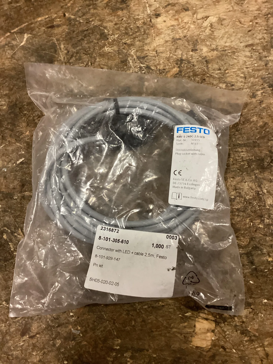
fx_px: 326
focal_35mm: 31
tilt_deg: -76.2
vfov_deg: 58.4
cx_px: 136
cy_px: 182
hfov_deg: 45.4
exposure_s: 1/40
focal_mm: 3.3
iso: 320
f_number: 2.4
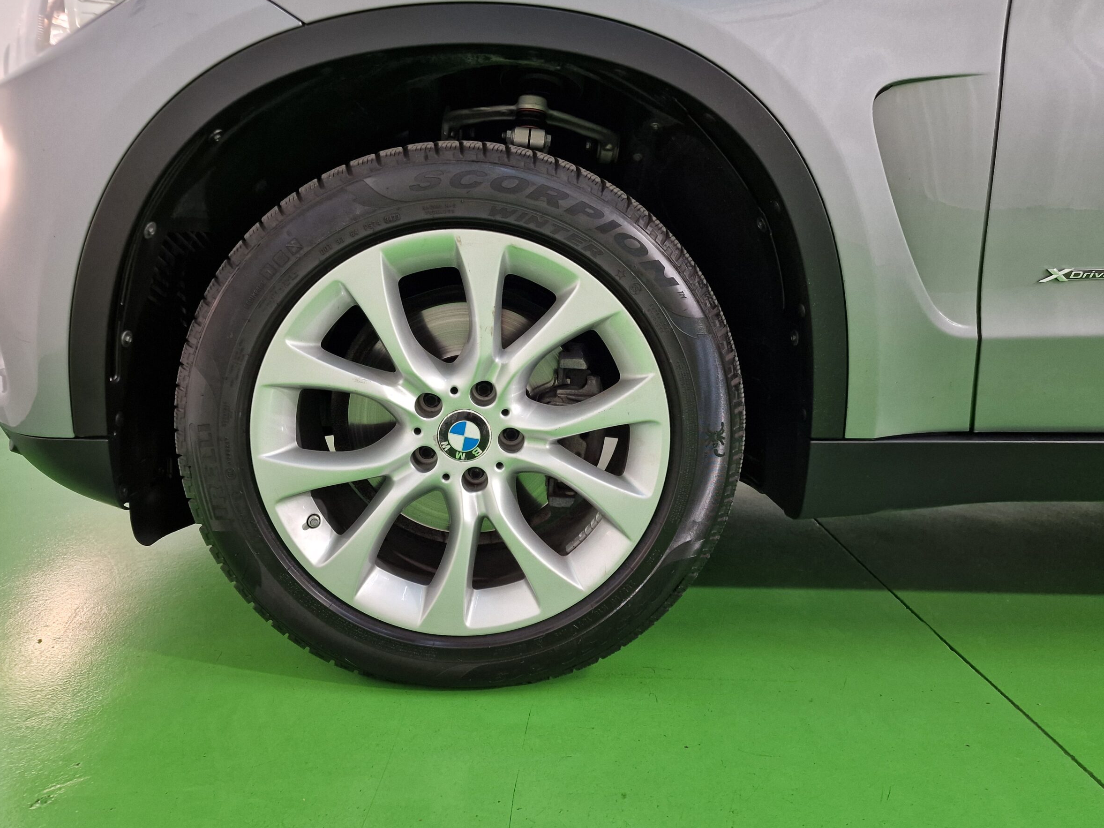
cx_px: 528
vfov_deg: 54.8
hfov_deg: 69.4
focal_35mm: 25
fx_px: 797
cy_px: 386
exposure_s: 1/100
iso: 250
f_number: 1.8
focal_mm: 6.4
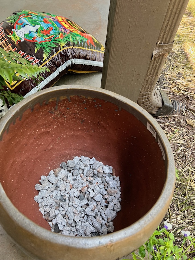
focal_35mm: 26
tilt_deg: -54.3
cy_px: 130
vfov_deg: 67.3
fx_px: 195
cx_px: 98
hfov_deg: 53.1
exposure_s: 1/121
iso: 125
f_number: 1.5
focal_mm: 5.7
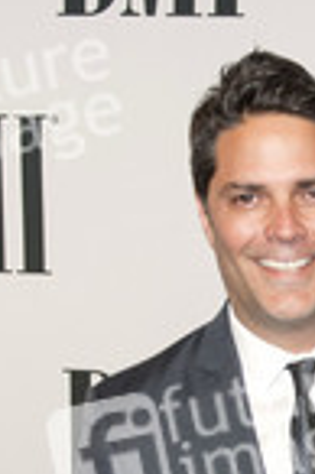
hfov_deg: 15.8
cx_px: 310
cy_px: 604
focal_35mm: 85
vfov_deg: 21.8
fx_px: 1118
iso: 500
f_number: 4
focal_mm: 31
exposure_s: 1/400
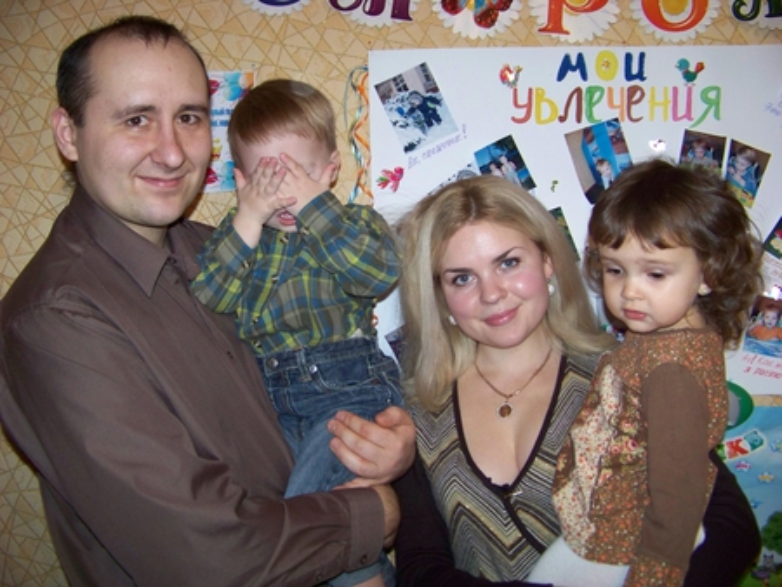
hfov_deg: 51.3
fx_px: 814
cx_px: 391
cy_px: 294
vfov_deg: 39.7
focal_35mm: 36
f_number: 2.8
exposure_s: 1/30
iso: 200
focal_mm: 5.85
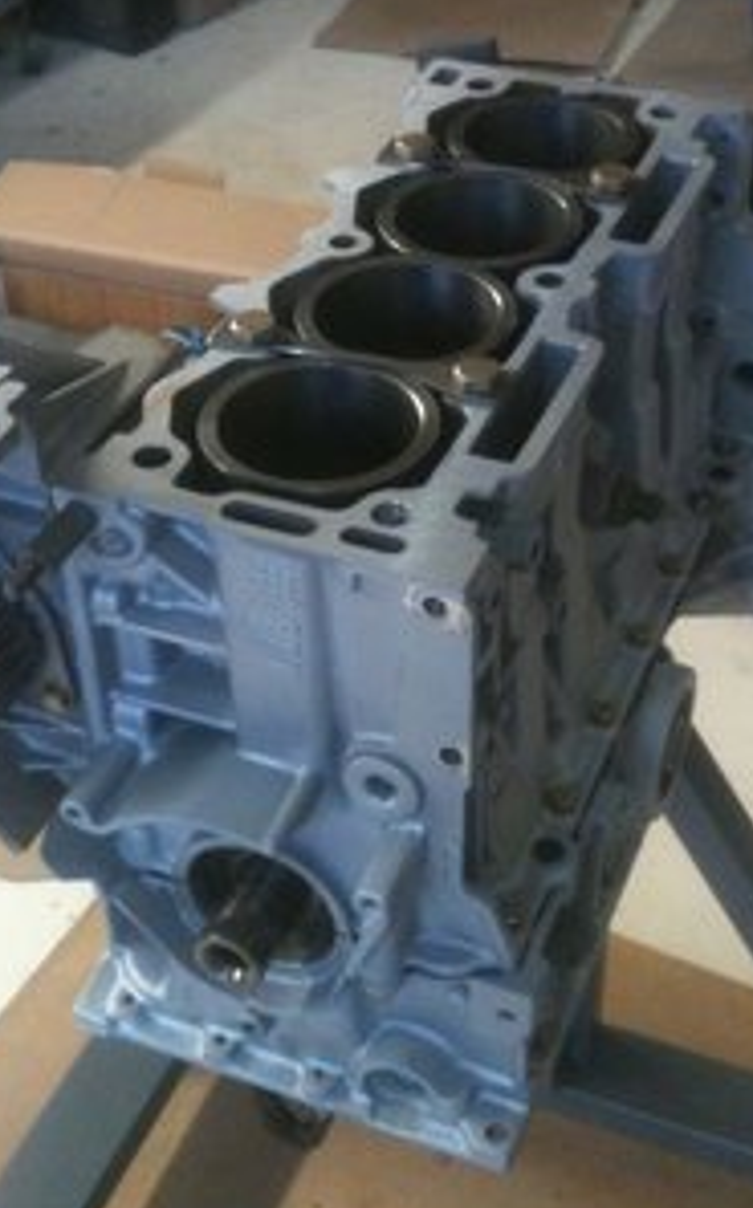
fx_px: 1646
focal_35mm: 50
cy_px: 569
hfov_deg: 25.8
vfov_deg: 40.3
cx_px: 358
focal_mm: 3.85
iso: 250
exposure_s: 1/17
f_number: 2.8
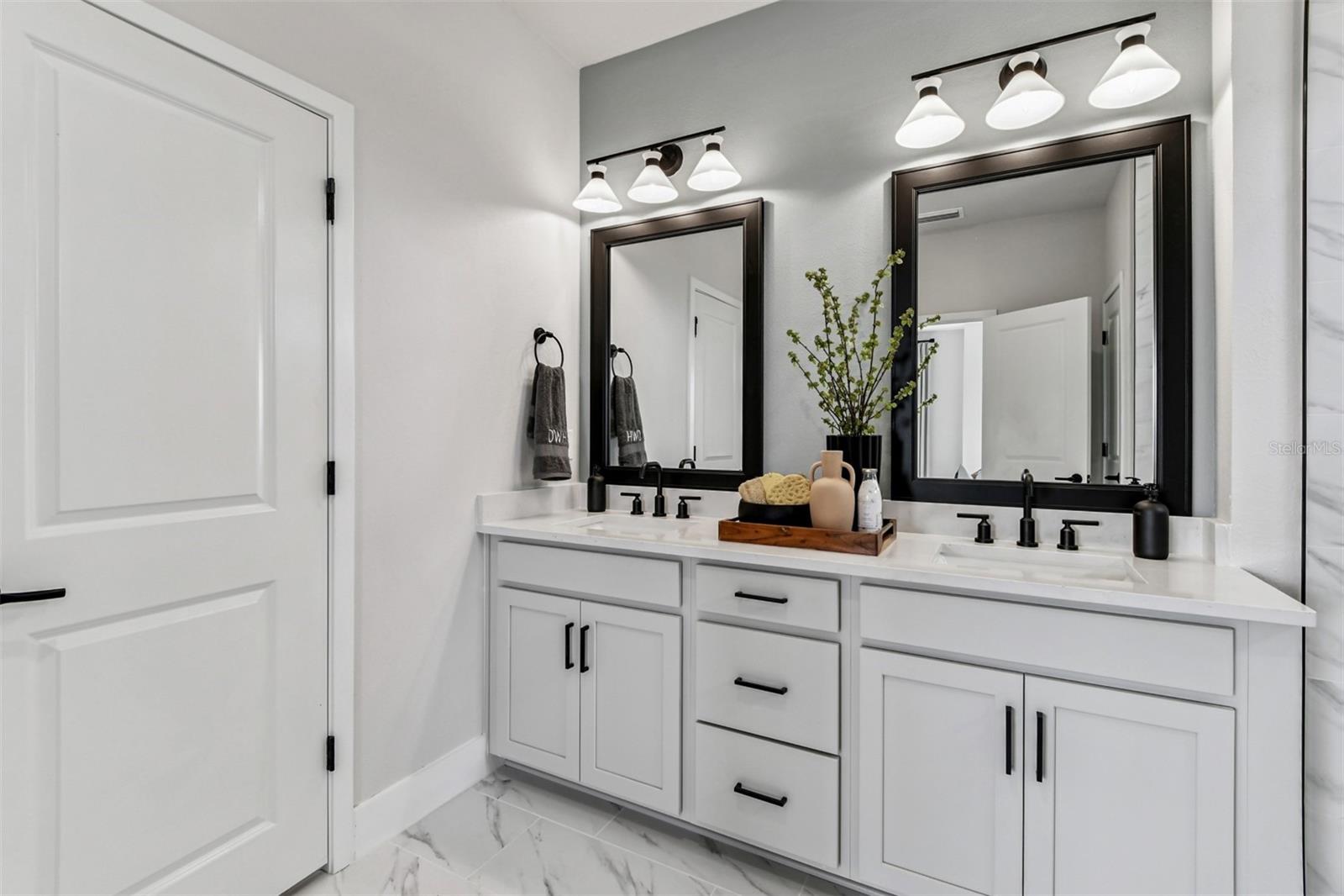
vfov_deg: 77.3
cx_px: 672
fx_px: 560
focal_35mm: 15
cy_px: 448
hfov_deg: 100.4
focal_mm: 10
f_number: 7.1
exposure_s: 1/13
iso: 100
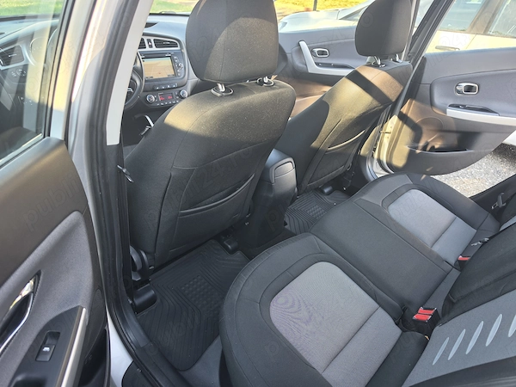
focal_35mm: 23
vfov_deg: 58.9
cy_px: 194
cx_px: 258
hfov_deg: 73.9
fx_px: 343
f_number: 1.4
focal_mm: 6.5
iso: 50
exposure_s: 1/180
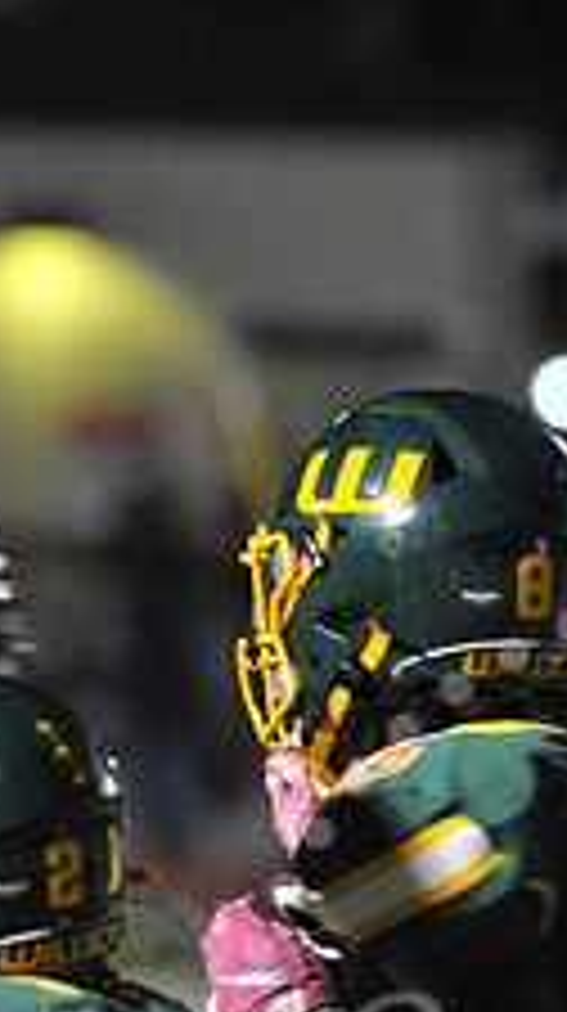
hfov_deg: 1.1
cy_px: 1115
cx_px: 760
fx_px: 28991
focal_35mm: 1081
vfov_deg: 2.0
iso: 6400
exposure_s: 1/200
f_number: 7.1
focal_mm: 400
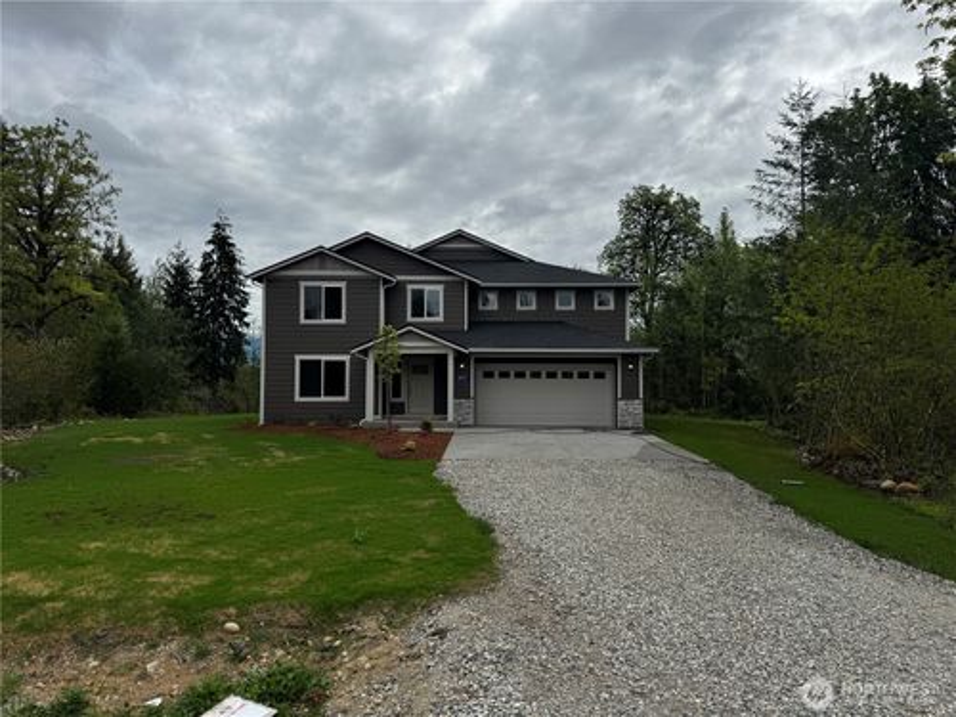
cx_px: 478
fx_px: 663
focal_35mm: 24
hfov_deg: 71.6
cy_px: 358
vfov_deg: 56.8
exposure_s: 1/7092
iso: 80
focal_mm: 6.76
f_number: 1.78
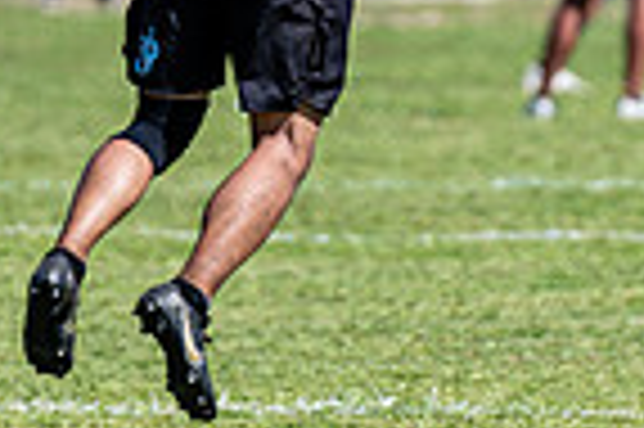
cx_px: 421
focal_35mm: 1008
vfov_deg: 1.4
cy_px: -398
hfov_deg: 2.0
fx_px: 18011
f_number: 3.2
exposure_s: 1/1600
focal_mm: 200
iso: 100
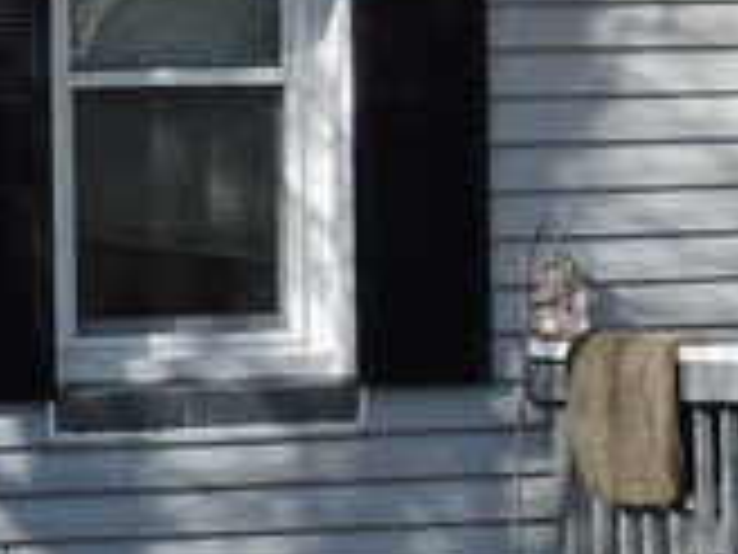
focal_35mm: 550
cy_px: 338
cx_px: 500
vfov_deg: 2.7
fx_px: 11726
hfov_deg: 3.6
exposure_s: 1/640
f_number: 3.9
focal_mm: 13.4
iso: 100
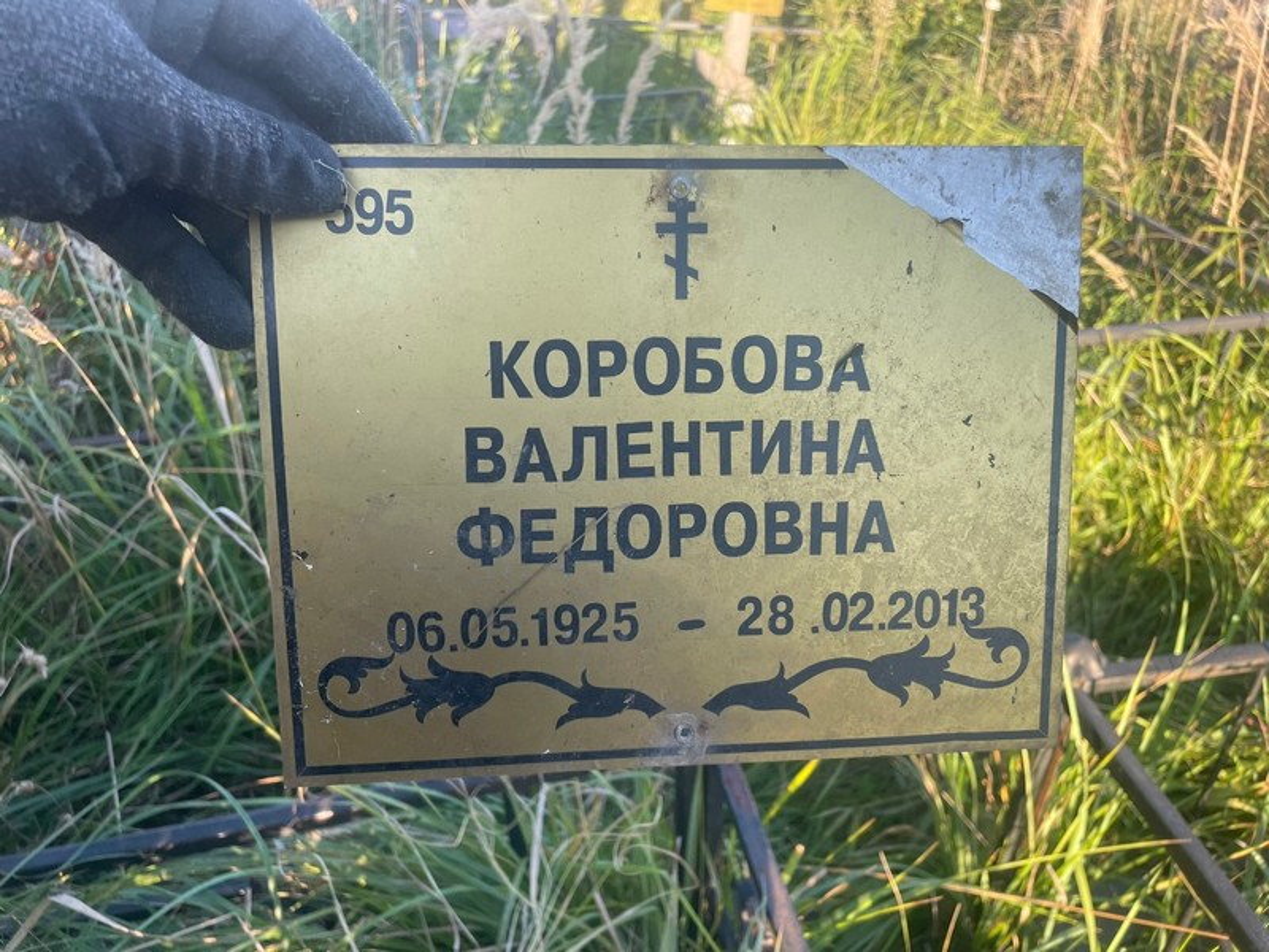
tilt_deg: -32.6
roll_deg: -2.0
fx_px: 953
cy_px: 476
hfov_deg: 67.3
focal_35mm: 26
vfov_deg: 53.1
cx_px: 634
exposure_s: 1/267
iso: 32
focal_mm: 4.2
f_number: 1.6
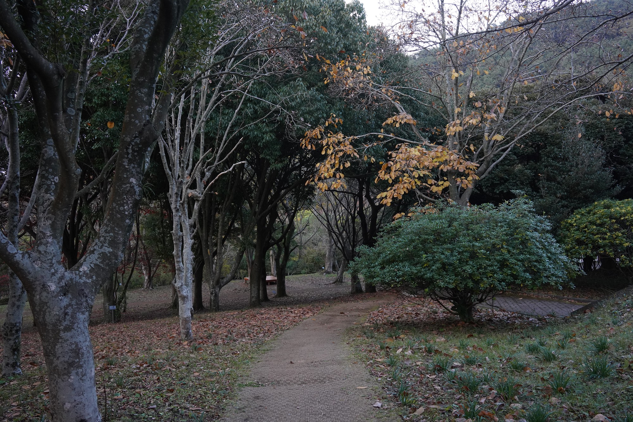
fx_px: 615
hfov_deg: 54.4
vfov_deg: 37.9
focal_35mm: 35
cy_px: 211
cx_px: 316
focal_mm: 35
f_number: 8
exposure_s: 1/100
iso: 1600
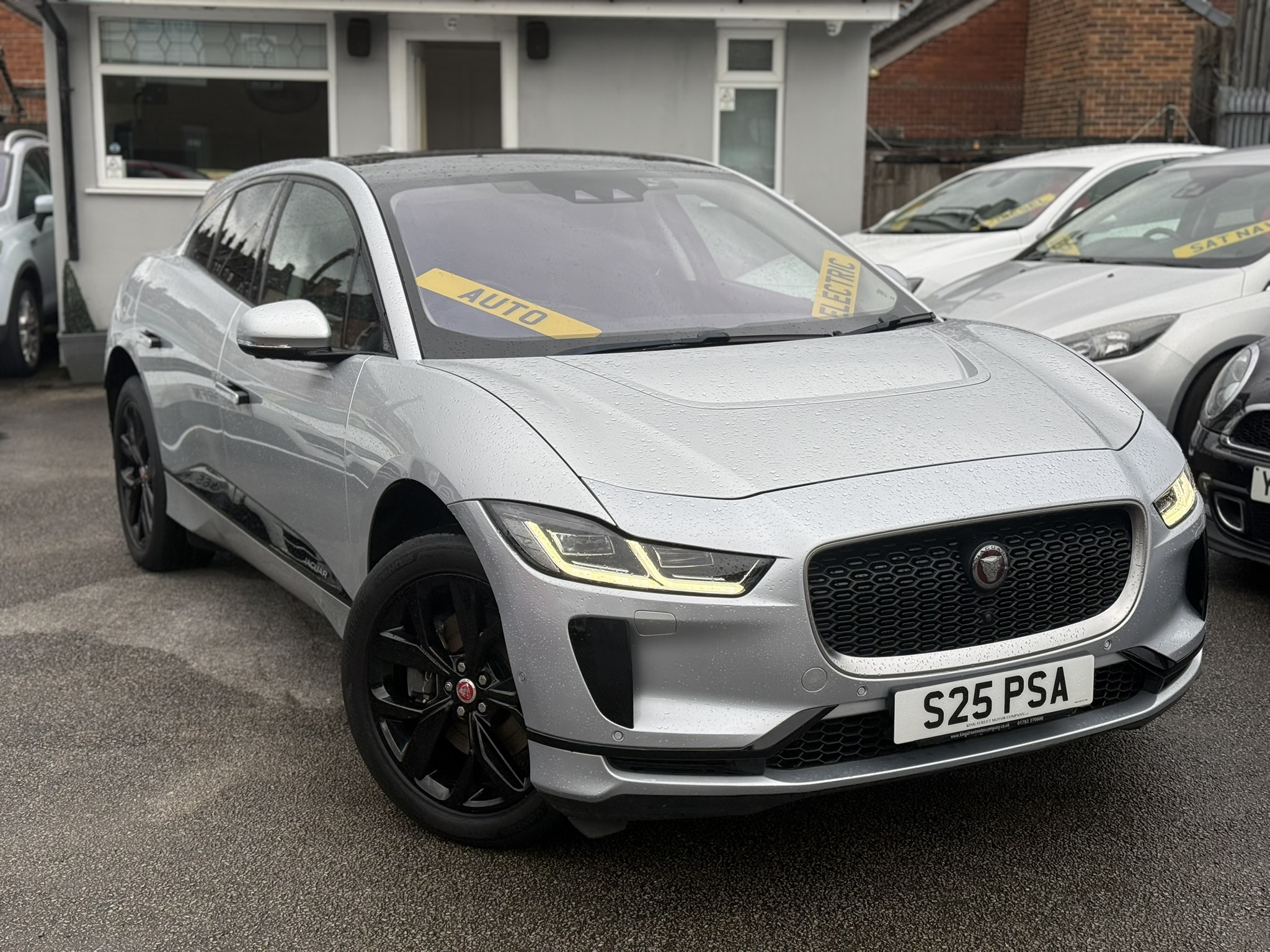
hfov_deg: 39.7
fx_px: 1761
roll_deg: -0.8
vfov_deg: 30.3
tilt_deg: -9.7
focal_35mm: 48
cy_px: 476
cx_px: 635
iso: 80
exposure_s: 1/762
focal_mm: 6.76
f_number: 1.78
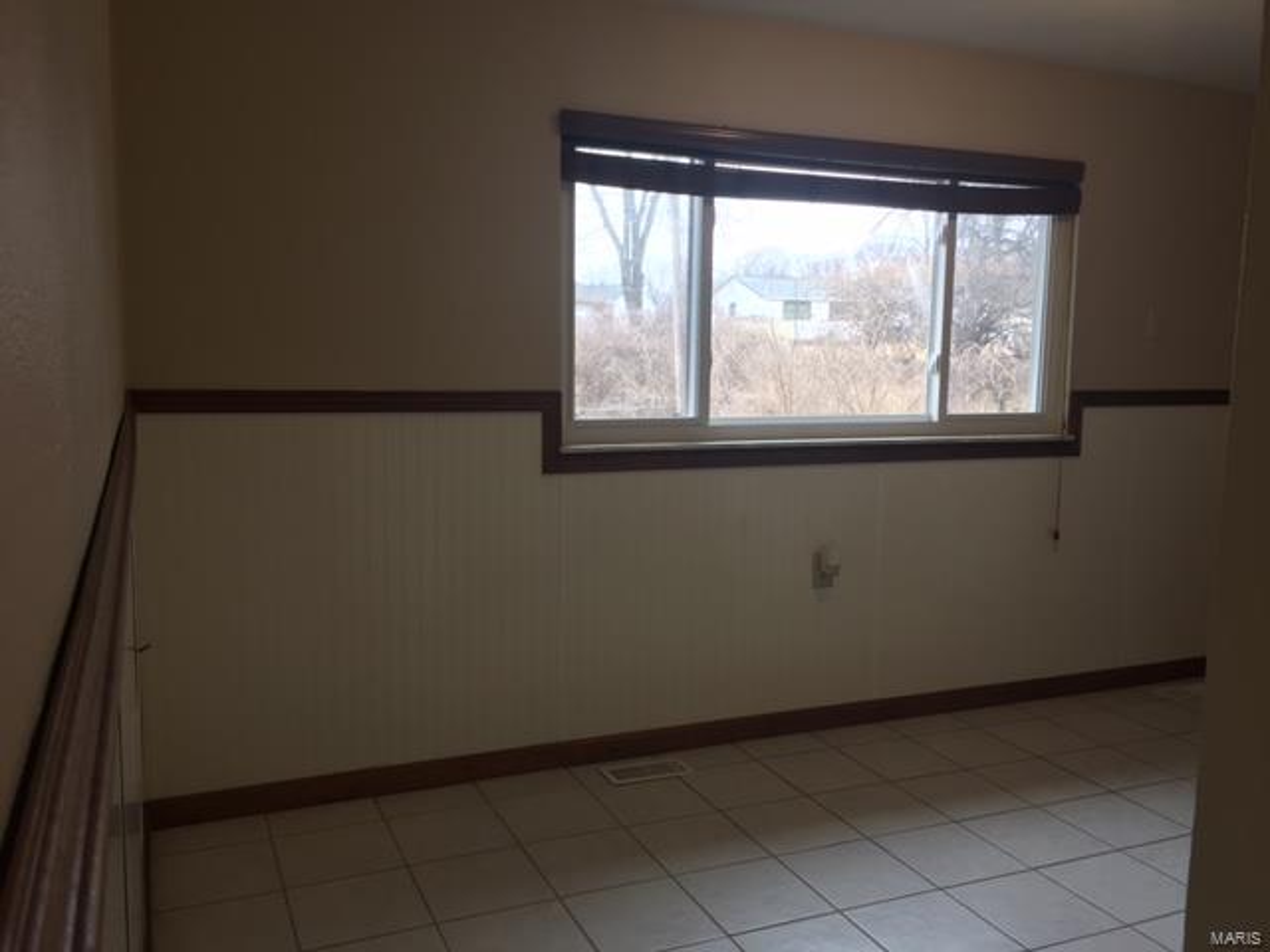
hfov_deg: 61.7
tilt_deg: -6.5
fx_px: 1064
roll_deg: -0.9
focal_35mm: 29
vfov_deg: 48.2
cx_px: 635
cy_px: 476
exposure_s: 1/60
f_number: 2.2
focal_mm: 4.15
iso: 32
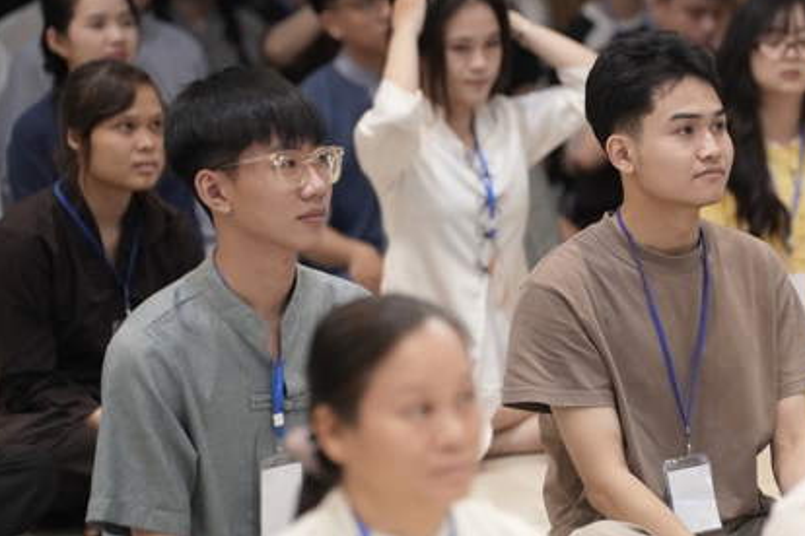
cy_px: 275
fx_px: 4427
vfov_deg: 6.9
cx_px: 591
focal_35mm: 198
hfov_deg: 10.4
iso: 4000
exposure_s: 1/320
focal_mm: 126
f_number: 2.8
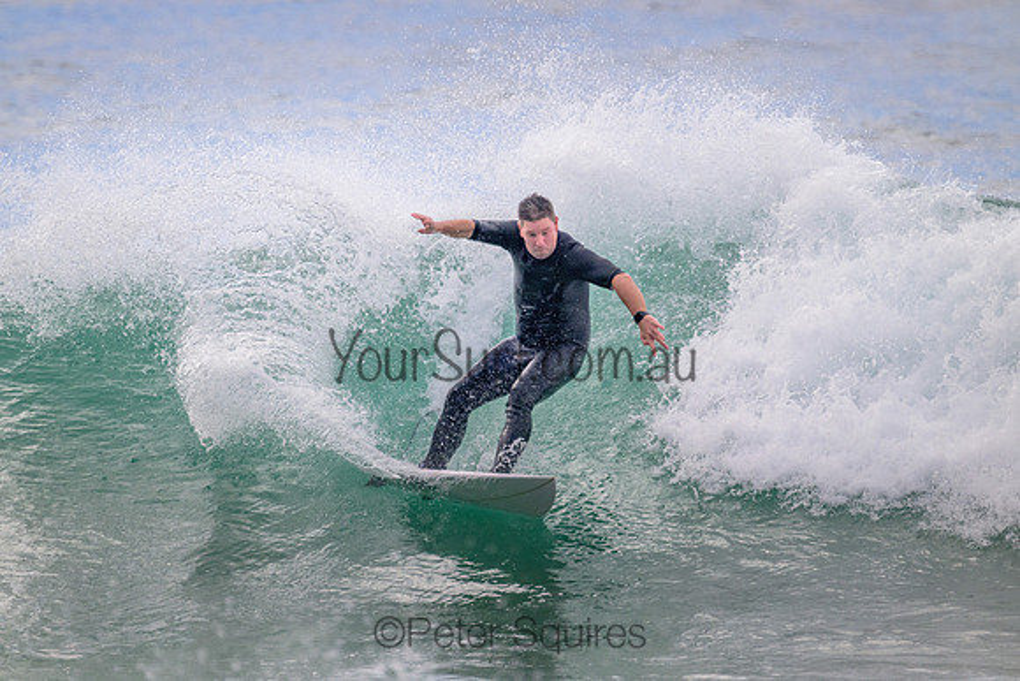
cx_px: 510
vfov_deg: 1.7
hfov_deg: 2.6
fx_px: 22671
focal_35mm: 800
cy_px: 340
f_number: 13
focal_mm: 800
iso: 2000
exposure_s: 1/2000
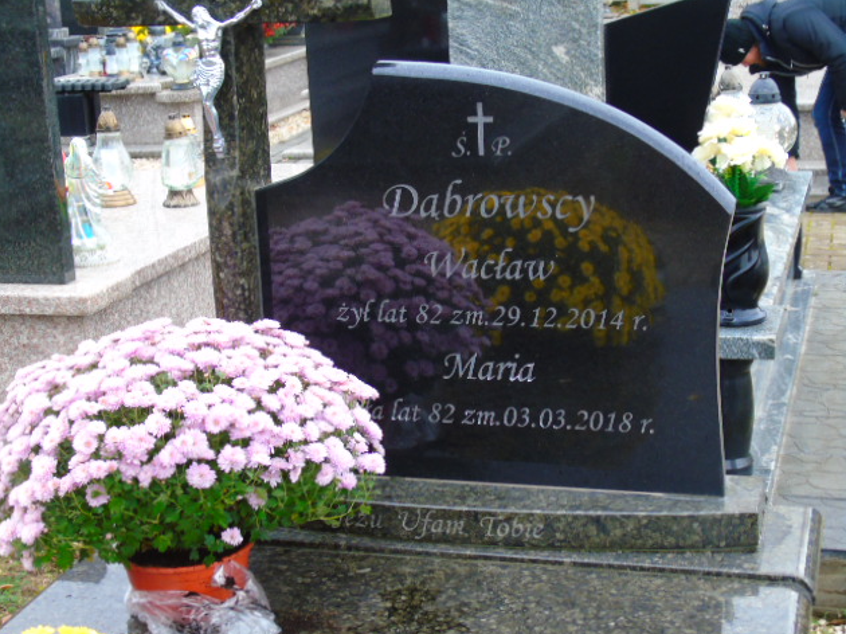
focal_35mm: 63
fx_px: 1539
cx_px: 418
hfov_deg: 30.7
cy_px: 320
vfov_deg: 23.3
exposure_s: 1/30
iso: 200
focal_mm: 11
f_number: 4.5
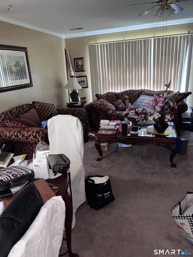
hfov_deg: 53.1
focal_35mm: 26
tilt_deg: -17.3
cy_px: 128
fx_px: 193
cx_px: 96
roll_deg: +1.7
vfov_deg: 67.3
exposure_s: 1/13
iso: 80
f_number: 1.6
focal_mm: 5.96
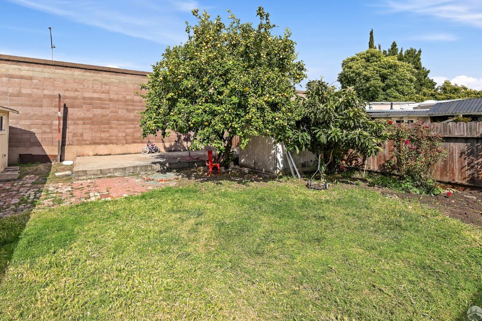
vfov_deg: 66.2
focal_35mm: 18
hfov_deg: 89.8
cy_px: 117
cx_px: 223
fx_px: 241
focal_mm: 14
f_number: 8
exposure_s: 1/125
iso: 64
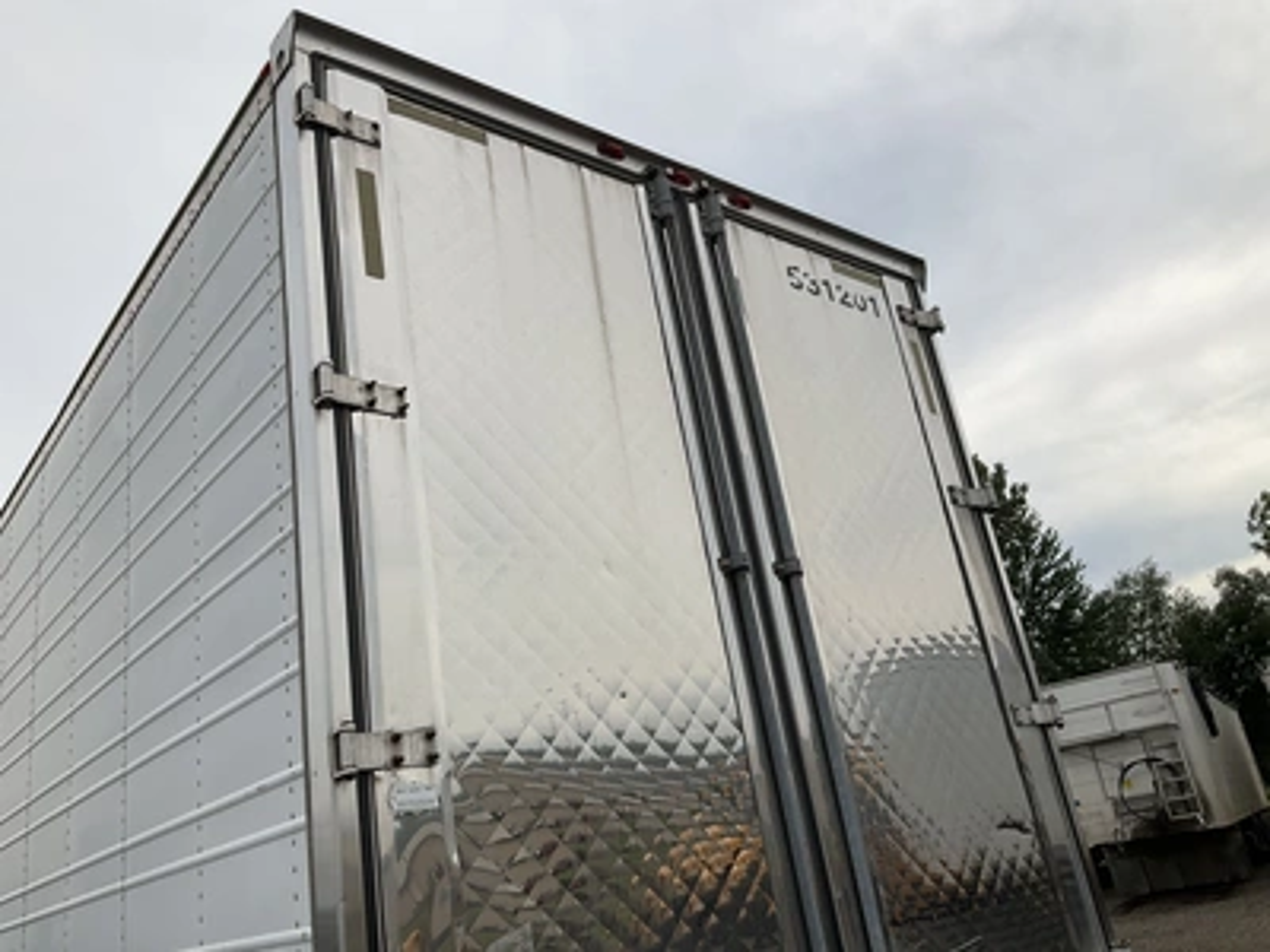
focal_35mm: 29
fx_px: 1064
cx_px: 635
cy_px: 476
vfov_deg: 48.2
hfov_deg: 61.7
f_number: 1.8
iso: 25
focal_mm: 3
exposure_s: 1/2801
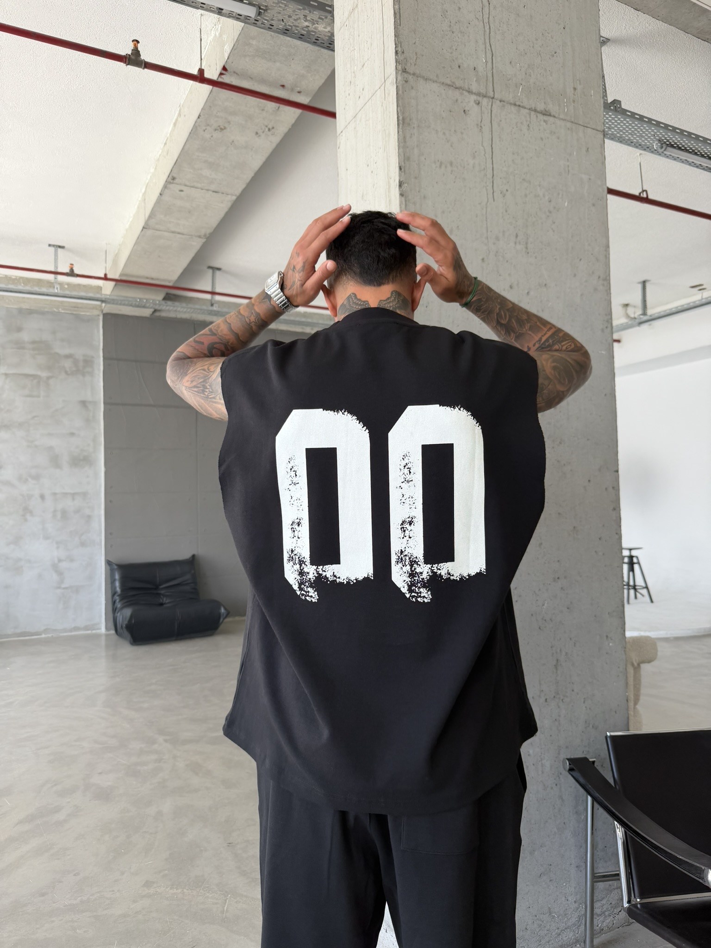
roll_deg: +1.7
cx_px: 356
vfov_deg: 71.6
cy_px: 474
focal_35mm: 24
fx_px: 657
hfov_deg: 56.8
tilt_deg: +3.9
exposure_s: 1/121
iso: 80
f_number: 1.78
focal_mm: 6.76
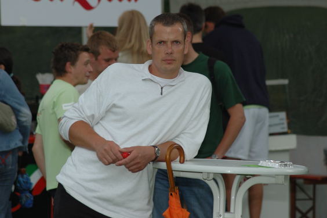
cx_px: 164
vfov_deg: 5.1
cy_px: 109
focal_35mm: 270
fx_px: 2450
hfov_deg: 7.6
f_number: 5.6
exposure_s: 1/125
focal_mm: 180
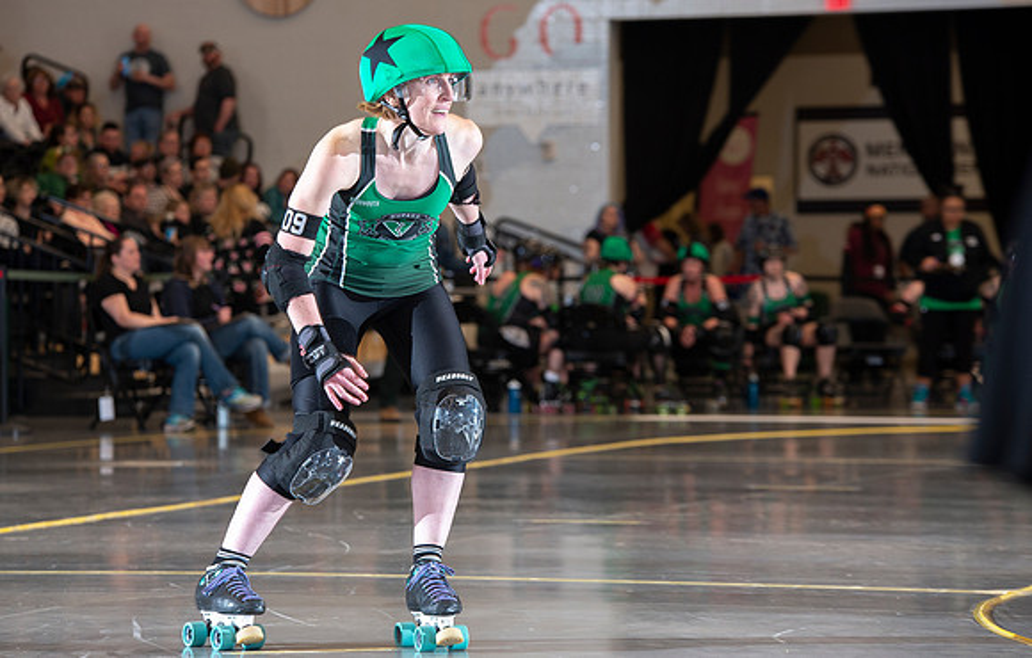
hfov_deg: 12.2
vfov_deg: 7.8
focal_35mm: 170
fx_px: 4817
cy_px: 297
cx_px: 490
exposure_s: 1/160
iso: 640
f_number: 5.6
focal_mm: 160
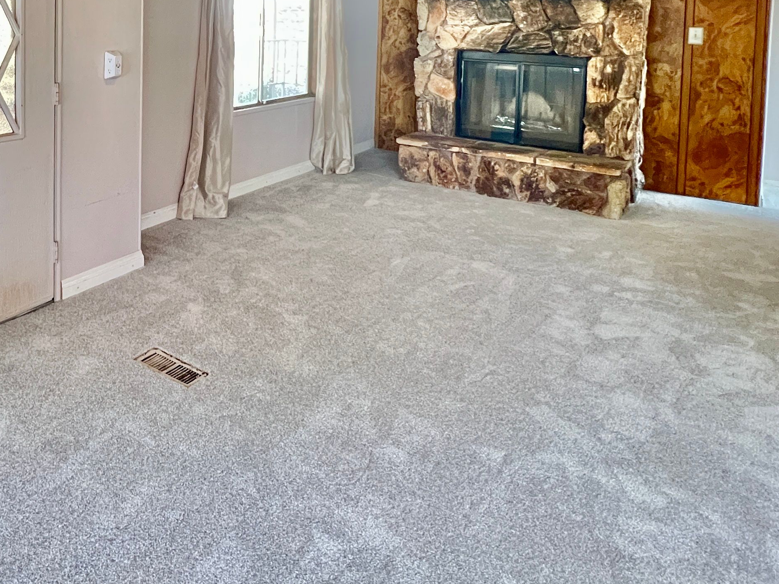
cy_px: 38
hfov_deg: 58.0
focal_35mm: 28
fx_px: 630
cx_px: 143
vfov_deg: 44.4
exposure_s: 1/60
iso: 640
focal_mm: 1.57
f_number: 1.8
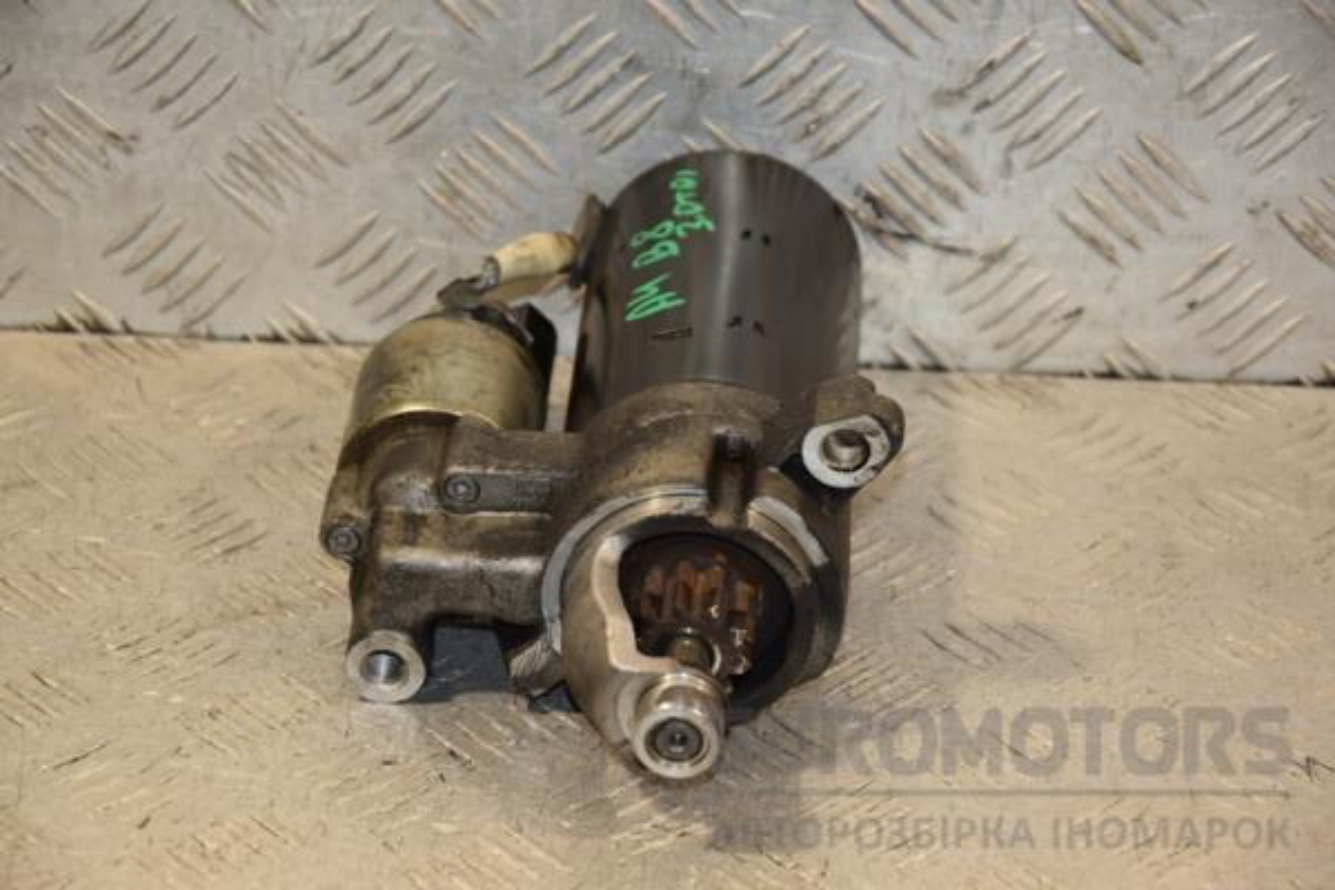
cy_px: 445
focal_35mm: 128
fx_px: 4728
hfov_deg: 16.1
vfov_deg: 10.8
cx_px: 668
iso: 800
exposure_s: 1/160
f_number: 5.6
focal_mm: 85
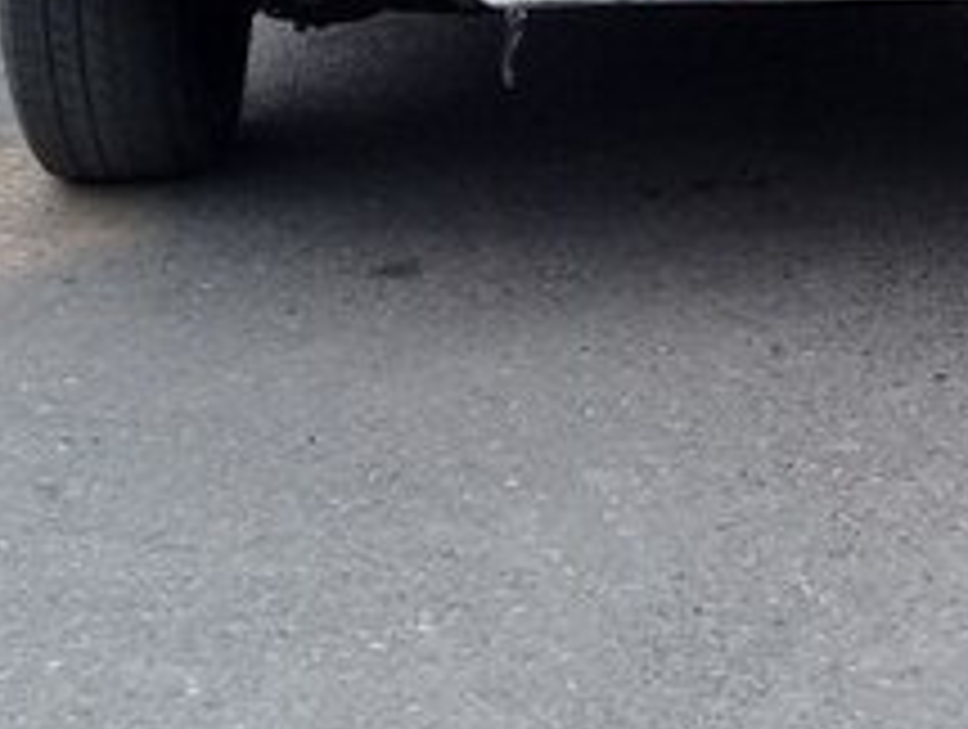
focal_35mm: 95
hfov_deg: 20.5
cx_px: 684
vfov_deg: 15.1
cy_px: -151
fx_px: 2661
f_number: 2.2
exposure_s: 1/133
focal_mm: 3.3
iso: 64
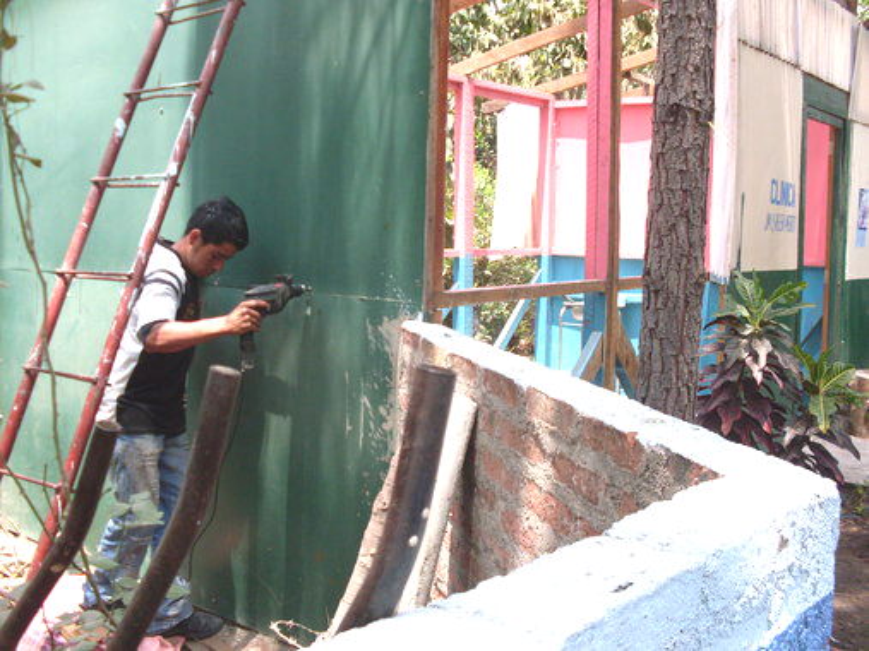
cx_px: 434
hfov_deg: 49.0
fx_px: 954
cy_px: 326
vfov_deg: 37.7
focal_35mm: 38
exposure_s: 1/350
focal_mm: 6.3
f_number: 2.8
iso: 80
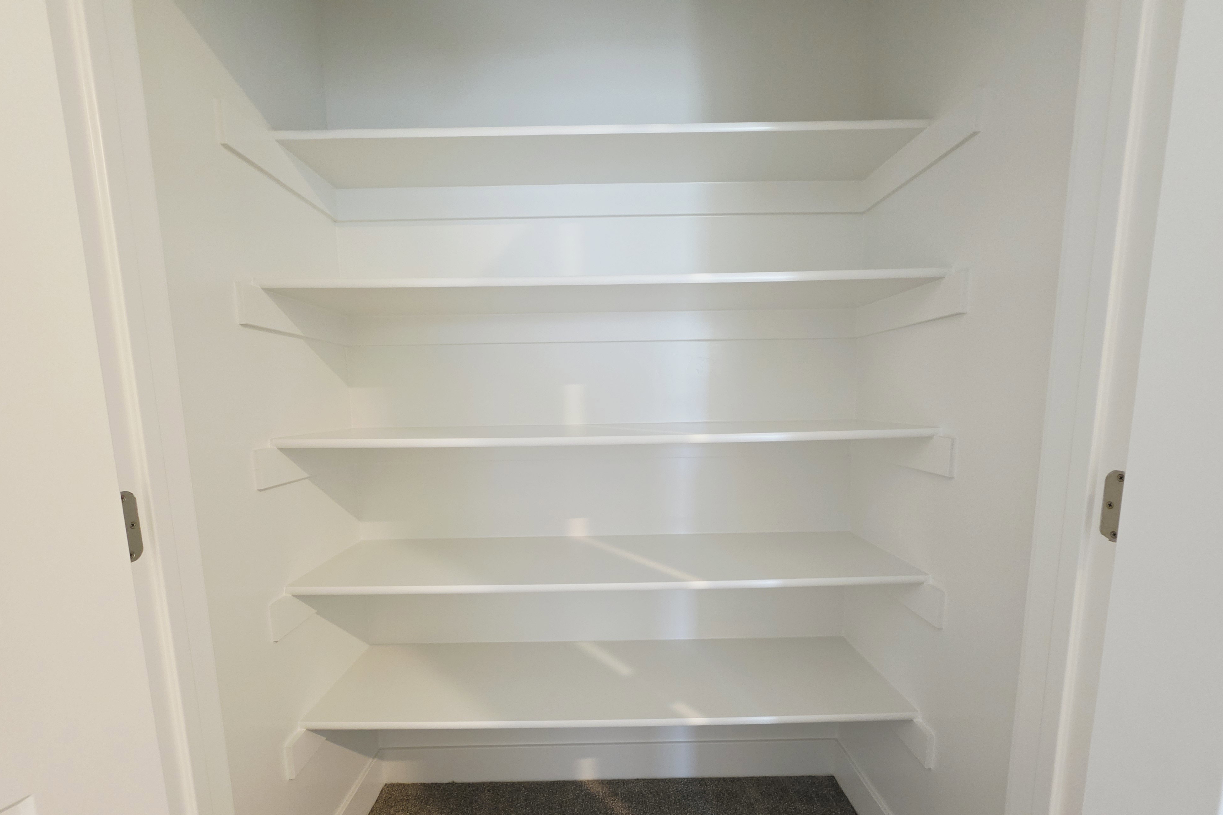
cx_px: 600
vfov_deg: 80.6
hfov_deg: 104.2
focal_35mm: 14
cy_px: 473
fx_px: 476
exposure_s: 1/60
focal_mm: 2.2
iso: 400
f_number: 1.9
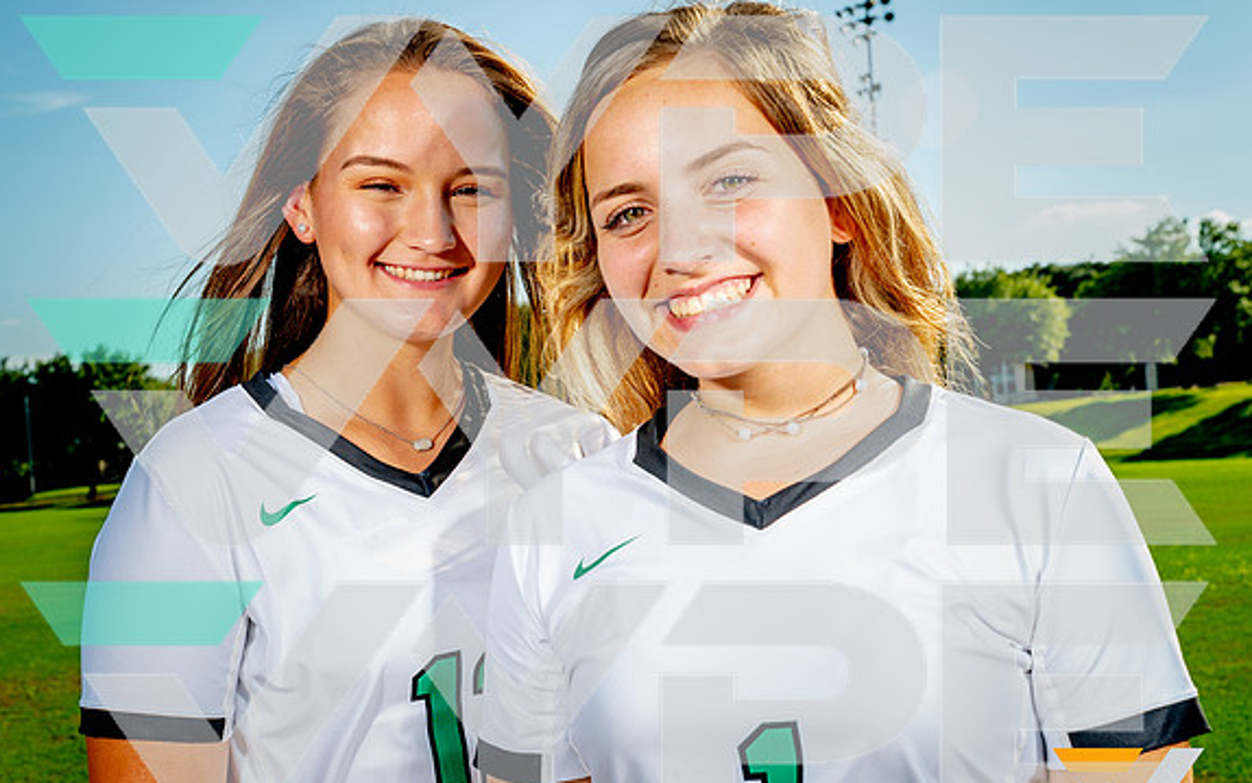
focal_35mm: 51
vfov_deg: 25.4
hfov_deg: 39.5
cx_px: 545
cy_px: 415
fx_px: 1741
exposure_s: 1/125
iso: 100
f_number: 9
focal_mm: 44
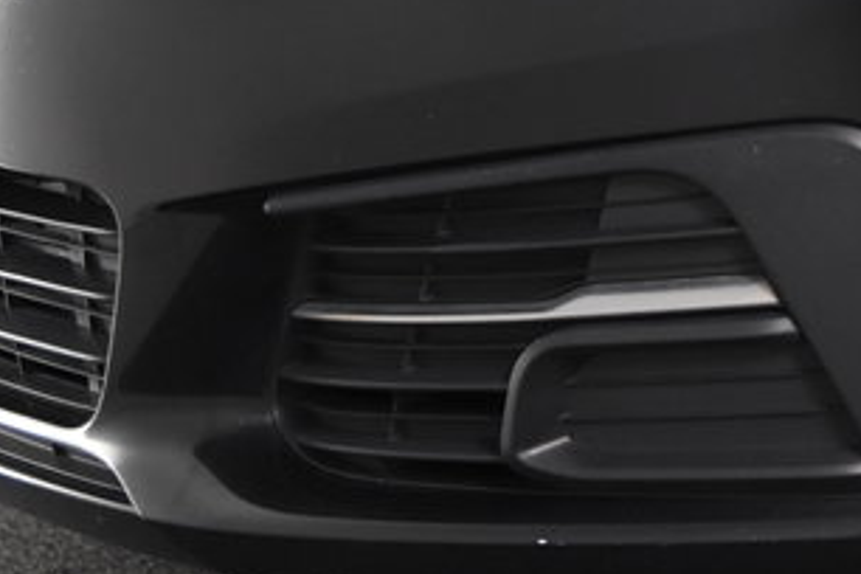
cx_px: 937
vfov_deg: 8.8
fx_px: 3723
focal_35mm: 156
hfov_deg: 13.0
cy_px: 134
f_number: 4
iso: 1600
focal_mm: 31
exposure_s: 1/60
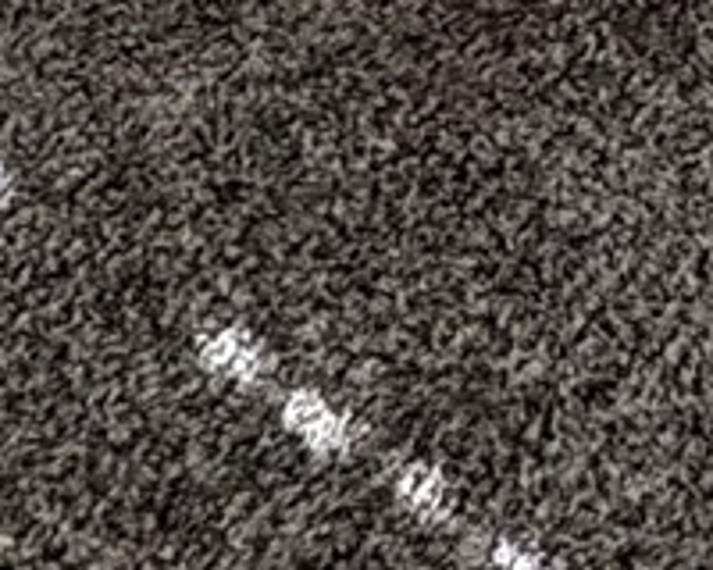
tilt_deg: -0.4
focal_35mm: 140
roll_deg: -1.8
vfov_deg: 6.5
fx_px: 2954
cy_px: -2209
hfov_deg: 11.2
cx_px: 1800
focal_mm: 2.22
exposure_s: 1/99
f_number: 2.2
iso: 80
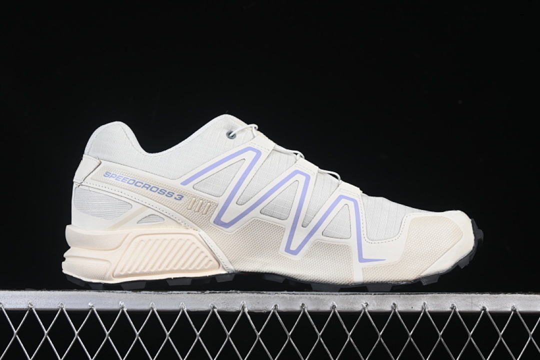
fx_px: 1125
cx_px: 270
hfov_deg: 27.0
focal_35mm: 75
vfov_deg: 18.2
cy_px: 180
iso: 160
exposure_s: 1/80
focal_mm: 50
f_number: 8
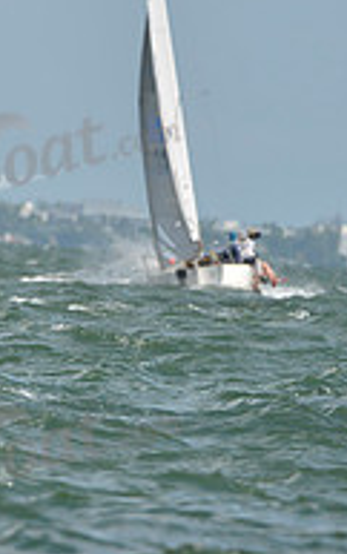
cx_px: -370
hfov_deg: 1.1
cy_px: 65
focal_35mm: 1226
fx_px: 18509
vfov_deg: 1.7
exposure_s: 1/1000
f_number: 7.1
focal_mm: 400
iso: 200
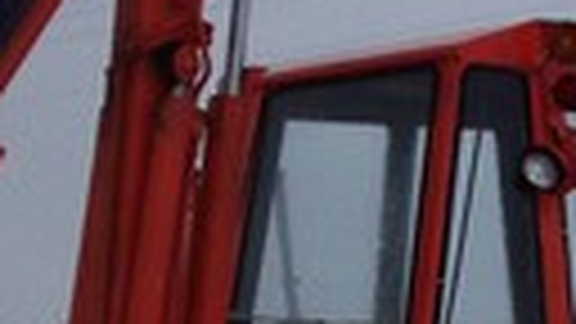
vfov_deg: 7.3
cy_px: 536
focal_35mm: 162
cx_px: 432
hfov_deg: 13.2
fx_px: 2474
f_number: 3
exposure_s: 1/400
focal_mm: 6.3
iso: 80
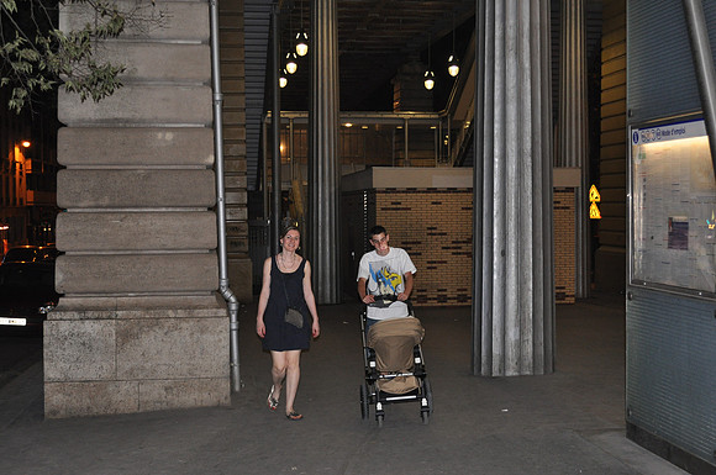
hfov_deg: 37.9
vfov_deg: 25.7
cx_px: 358
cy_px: 238
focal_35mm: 52
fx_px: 1043
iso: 800
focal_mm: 35
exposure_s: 1/60
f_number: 5
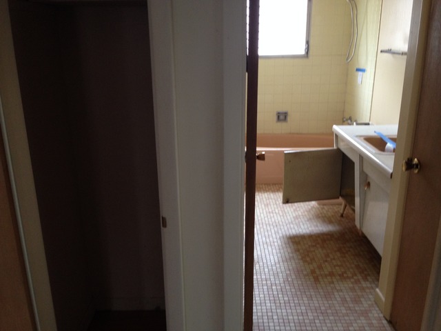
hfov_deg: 55.4
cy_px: 166
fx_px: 420
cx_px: 220
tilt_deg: -18.2
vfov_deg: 42.9
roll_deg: +1.5
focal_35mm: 33
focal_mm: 4.12
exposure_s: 1/20
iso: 125
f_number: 2.4
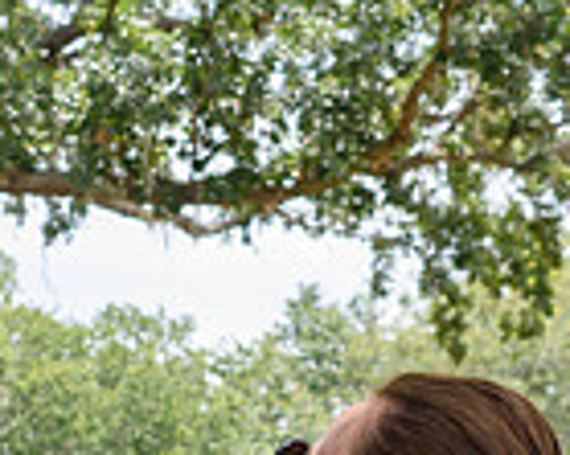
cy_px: 760
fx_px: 3068
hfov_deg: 10.5
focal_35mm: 182
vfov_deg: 8.2
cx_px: 0
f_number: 8
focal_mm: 31
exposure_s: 1/250
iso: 280
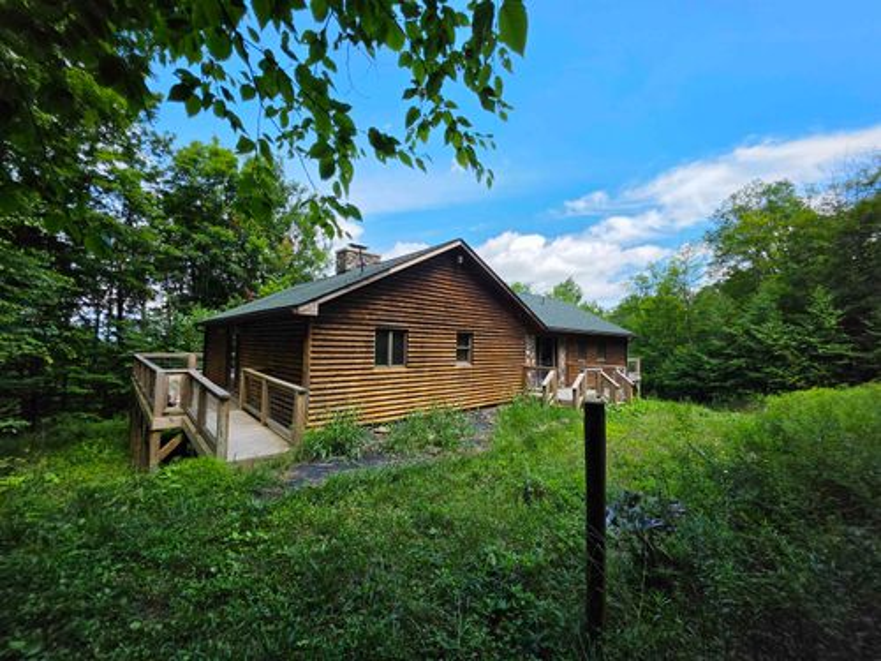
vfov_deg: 89.9
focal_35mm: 13
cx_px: 440
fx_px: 331
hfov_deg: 106.2
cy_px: 330
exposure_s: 1/2000
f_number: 1.9
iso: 50
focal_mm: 2.2
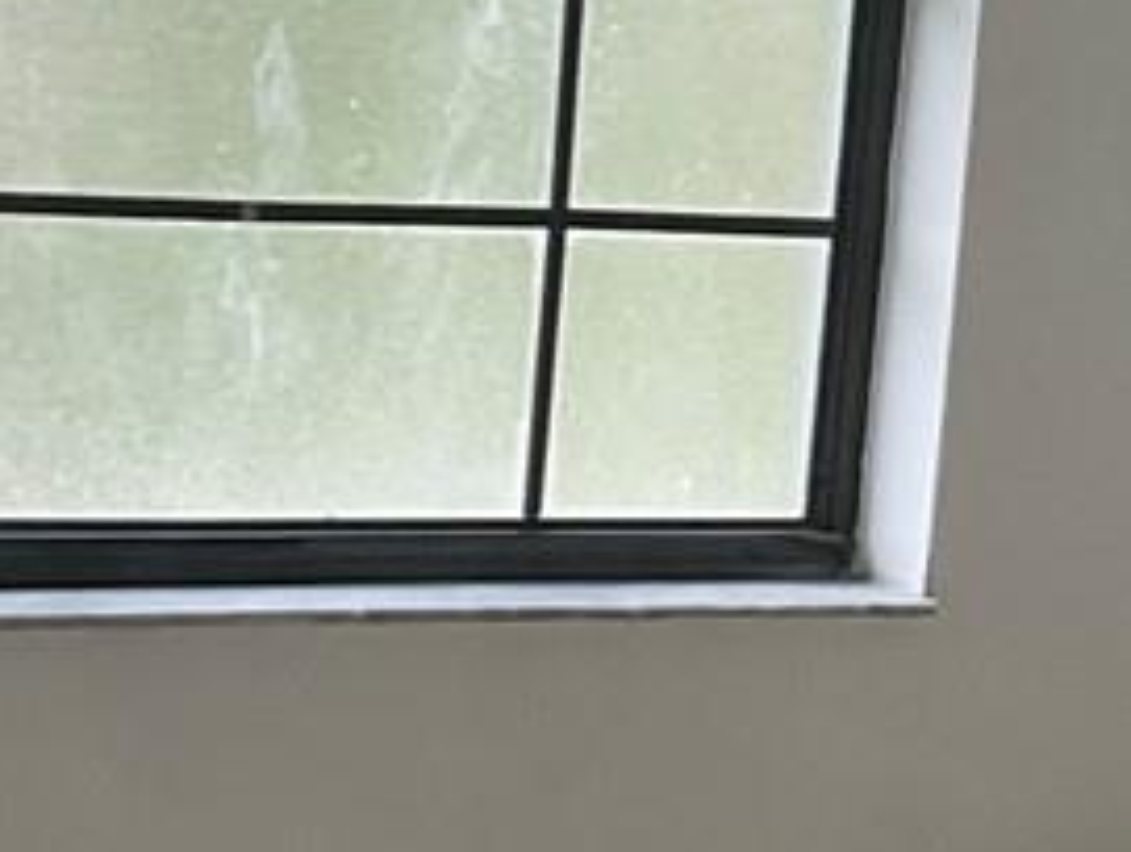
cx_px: 1118
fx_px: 5594
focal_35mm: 171
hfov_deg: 11.4
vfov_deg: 8.7
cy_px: 259
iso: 50
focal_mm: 3
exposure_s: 1/120
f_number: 1.8
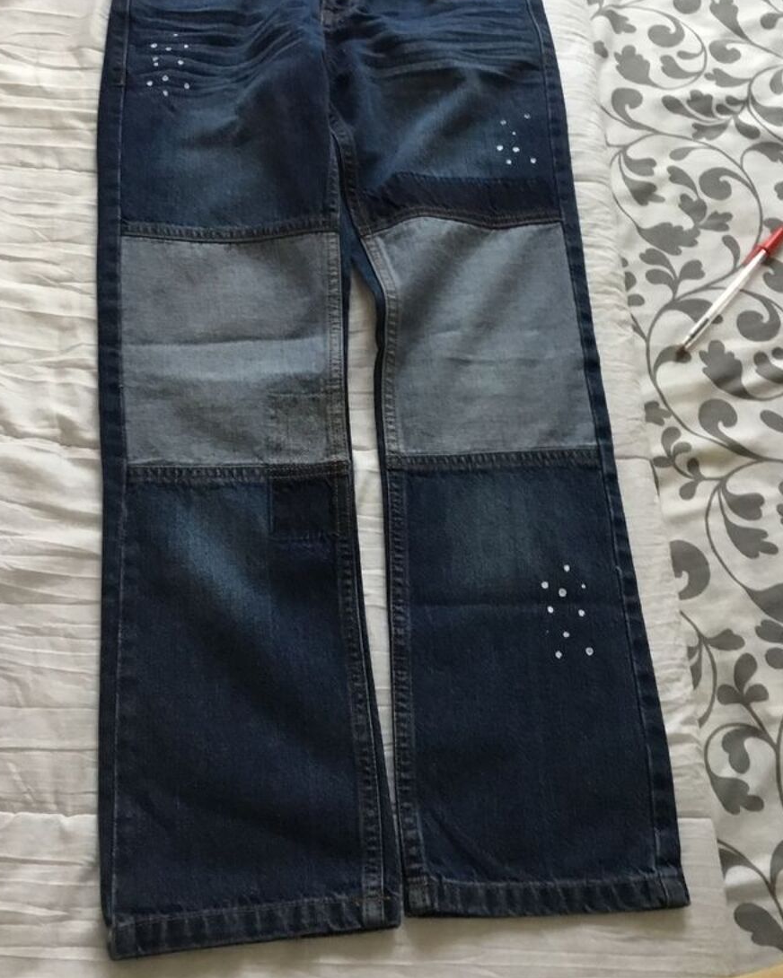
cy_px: 431
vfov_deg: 49.0
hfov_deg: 40.1
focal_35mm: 37
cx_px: 356
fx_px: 1072
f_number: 2.4
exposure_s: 1/20
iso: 200
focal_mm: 3.3
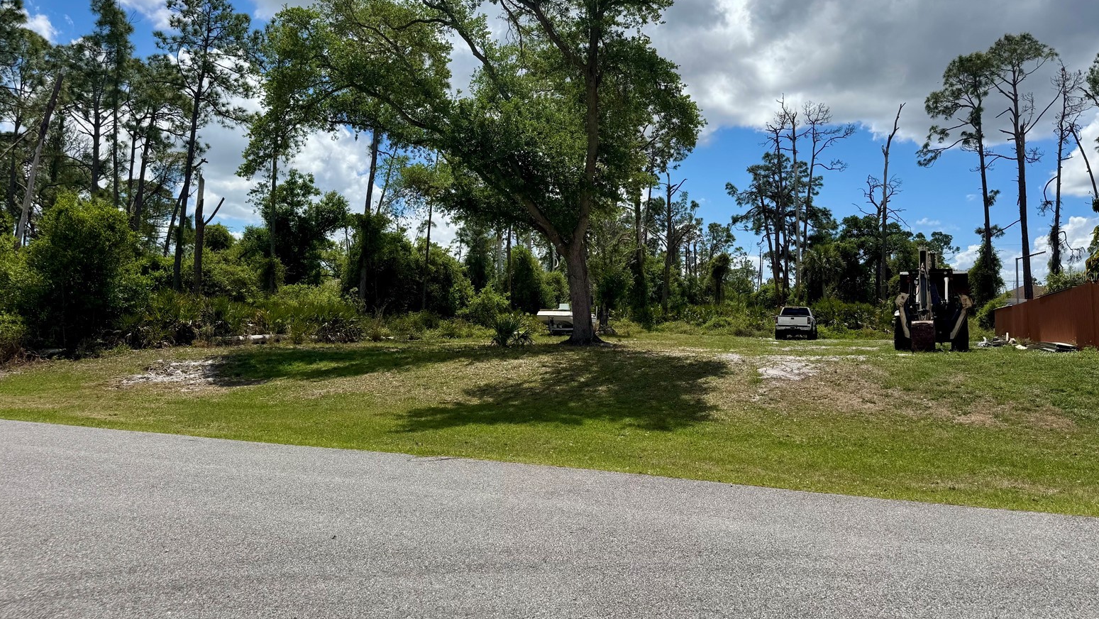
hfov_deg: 69.8
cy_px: 275
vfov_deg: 42.9
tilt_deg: +2.4
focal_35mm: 27
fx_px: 787
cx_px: 562
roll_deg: -0.5
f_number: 1.78
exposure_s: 1/7092
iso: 80
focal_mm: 6.76
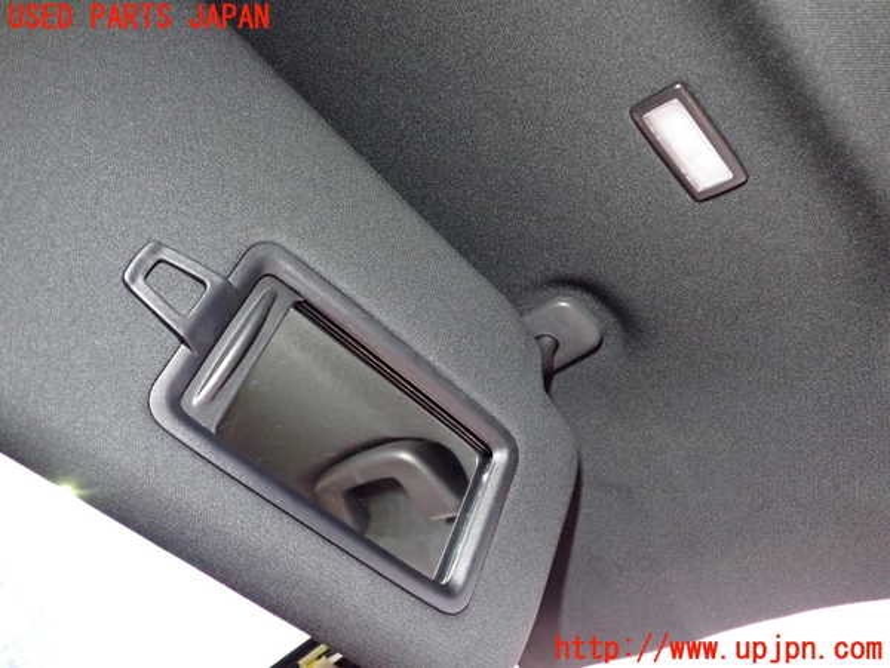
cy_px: 334
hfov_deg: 60.0
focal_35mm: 30
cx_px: 445
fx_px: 771
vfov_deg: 46.8
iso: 1000
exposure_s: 1/40
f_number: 2.3
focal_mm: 5.4
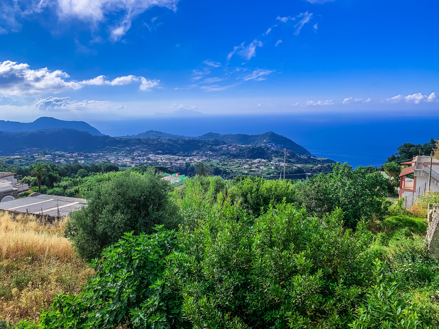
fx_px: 330
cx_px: 220
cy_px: 164
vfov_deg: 53.1
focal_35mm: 26
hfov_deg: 67.3
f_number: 1.8
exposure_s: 1/3521
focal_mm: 4.25
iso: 25
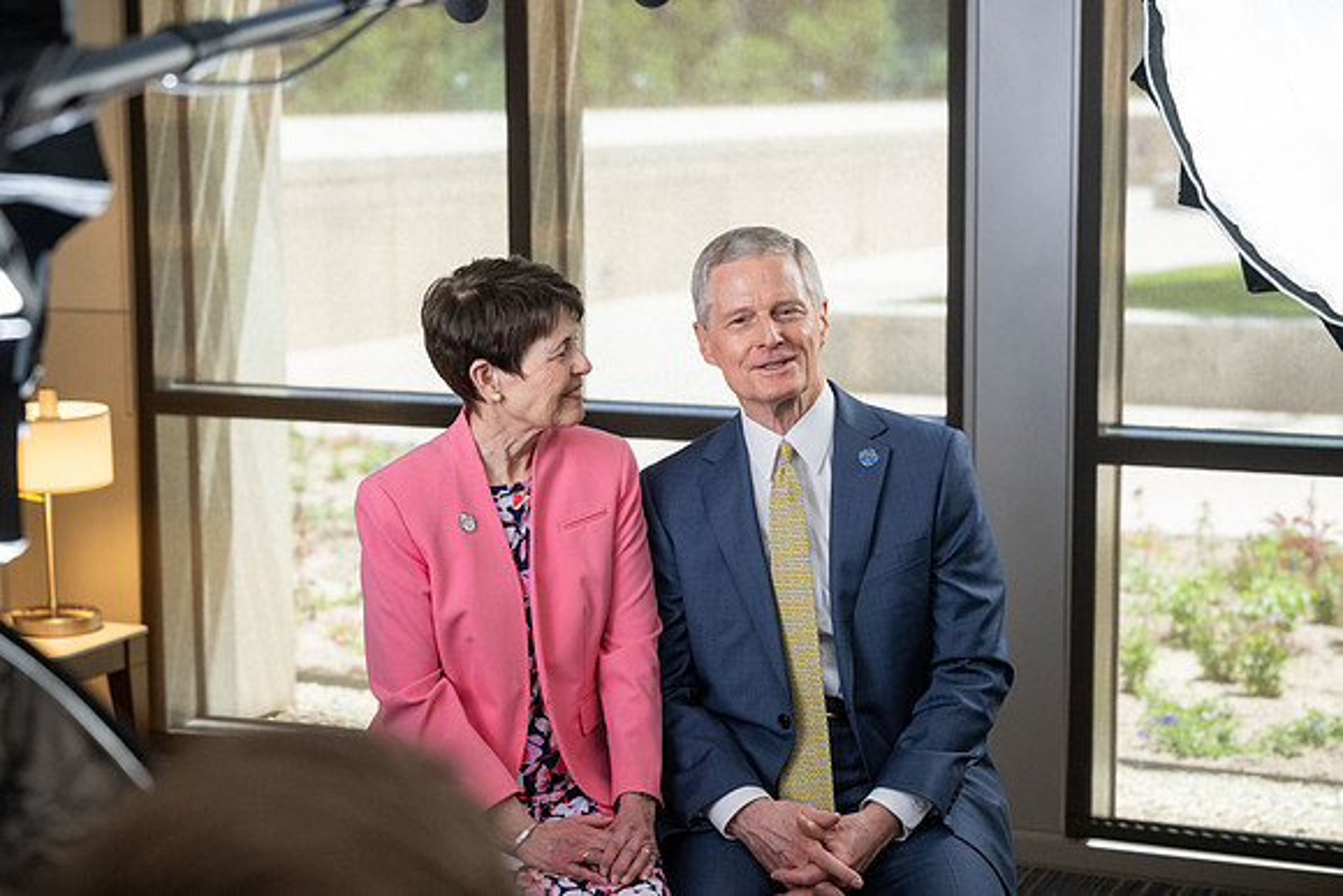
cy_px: 448
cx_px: 672
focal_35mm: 70
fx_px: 2612
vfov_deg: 19.5
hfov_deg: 28.8
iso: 2000
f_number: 4
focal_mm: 70
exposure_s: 1/400
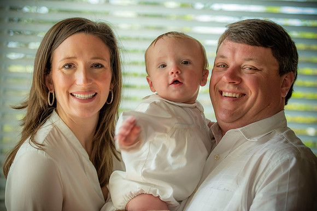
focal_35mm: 90
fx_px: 792
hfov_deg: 22.6
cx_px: 158
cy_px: 106
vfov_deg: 15.2
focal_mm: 90
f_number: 2.8
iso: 200
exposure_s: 1/80
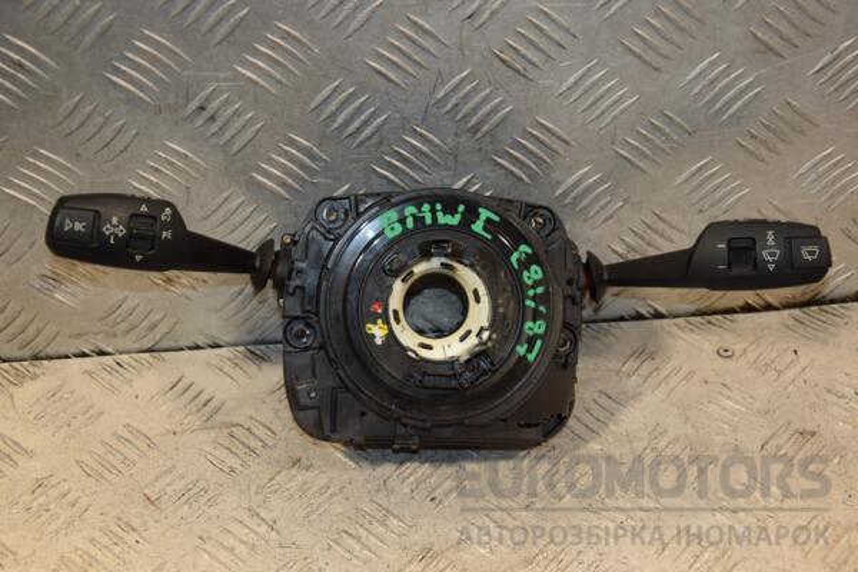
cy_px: 286
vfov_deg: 20.2
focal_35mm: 68
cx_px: 429
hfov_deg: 29.9
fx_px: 1609
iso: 800
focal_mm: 45
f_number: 4.8
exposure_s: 1/200
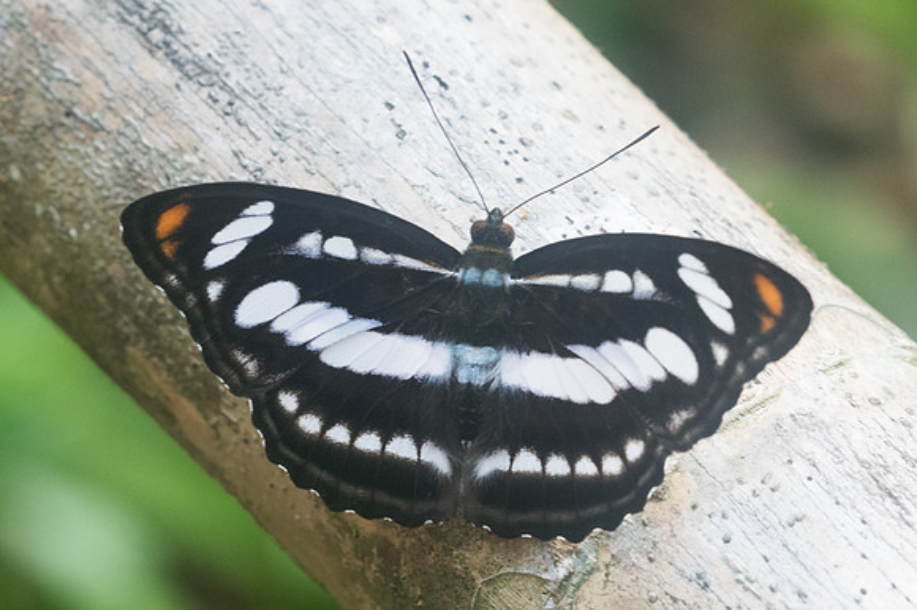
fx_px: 9918
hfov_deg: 5.3
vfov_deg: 3.5
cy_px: 409
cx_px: 447
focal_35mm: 390
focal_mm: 150
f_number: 9
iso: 1000
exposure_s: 1/250
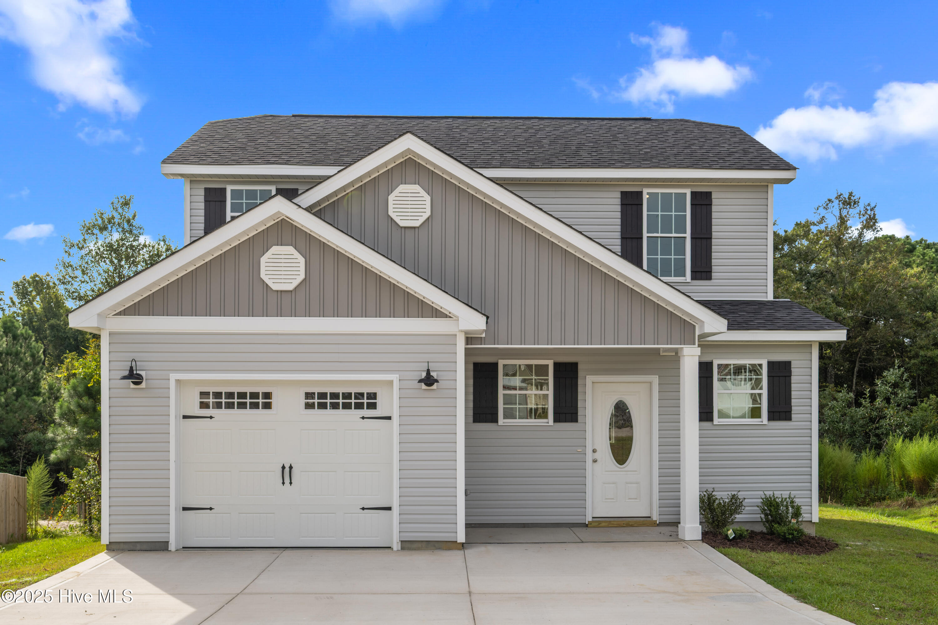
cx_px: 469
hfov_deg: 61.9
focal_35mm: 30
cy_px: 312
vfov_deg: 43.6
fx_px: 782
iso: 64
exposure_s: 1/250
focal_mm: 30
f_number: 7.1
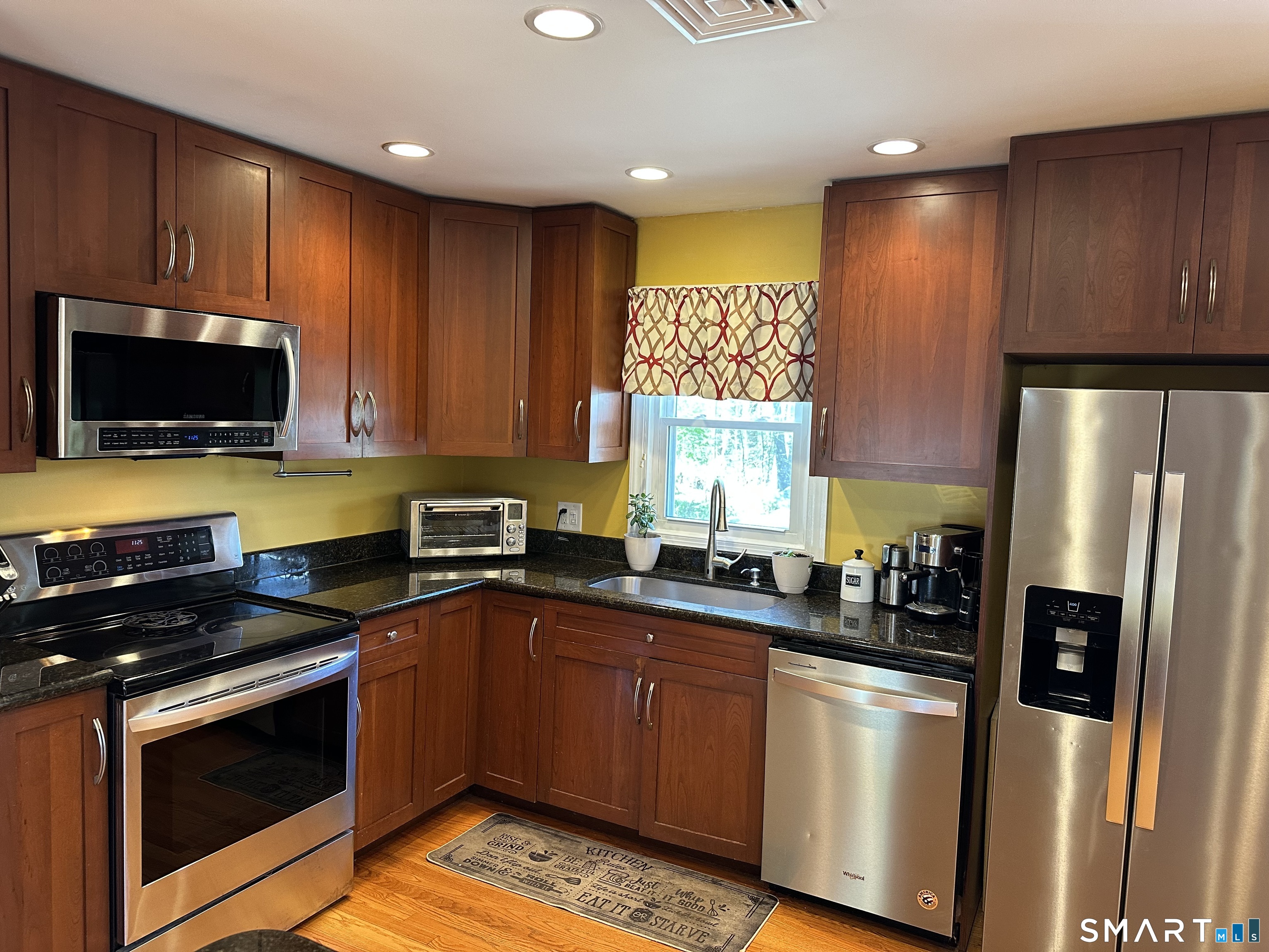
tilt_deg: -4.1
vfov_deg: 56.8
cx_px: 634
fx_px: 880
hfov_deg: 71.6
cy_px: 476
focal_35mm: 24
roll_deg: -1.6
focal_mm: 6.86
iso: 250
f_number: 1.78
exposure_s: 1/60
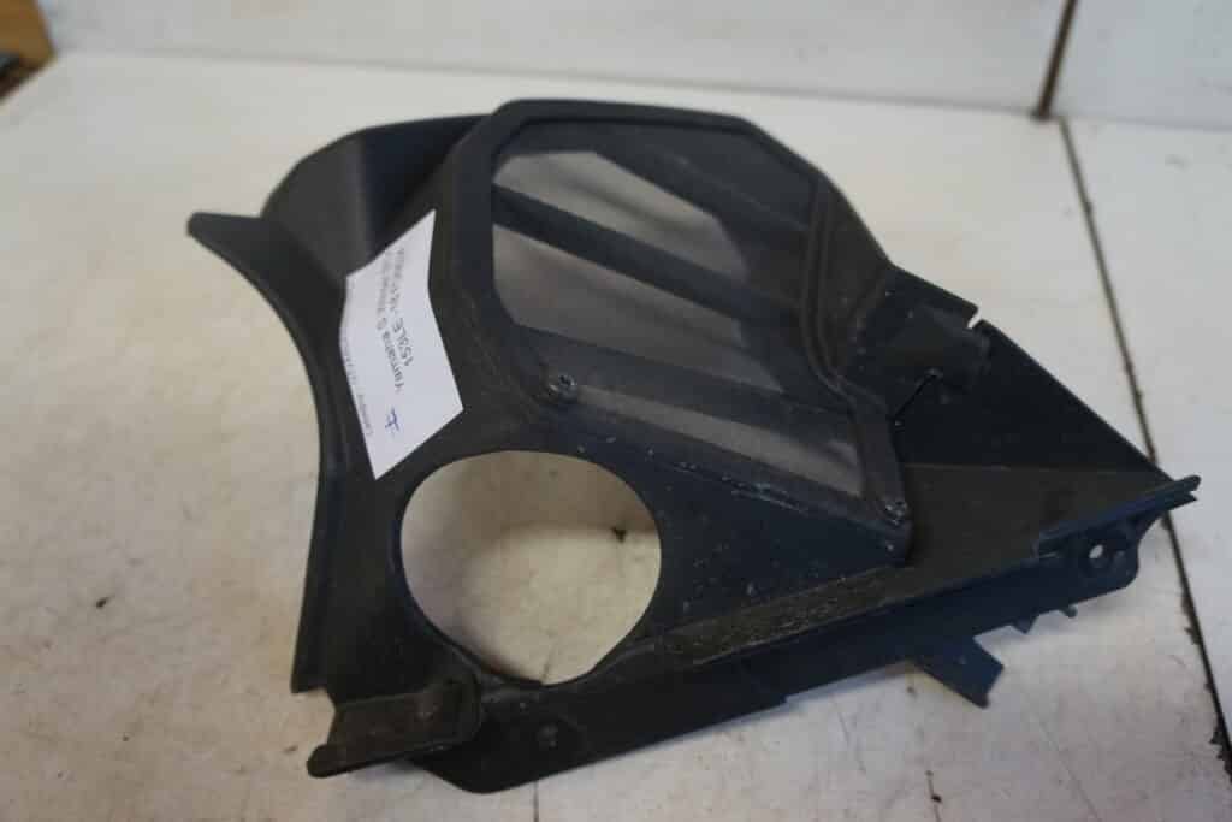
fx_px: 1027
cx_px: 616
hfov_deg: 61.9
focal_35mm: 30
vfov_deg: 43.6
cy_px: 411
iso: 1250
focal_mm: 20
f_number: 4
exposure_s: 1/60
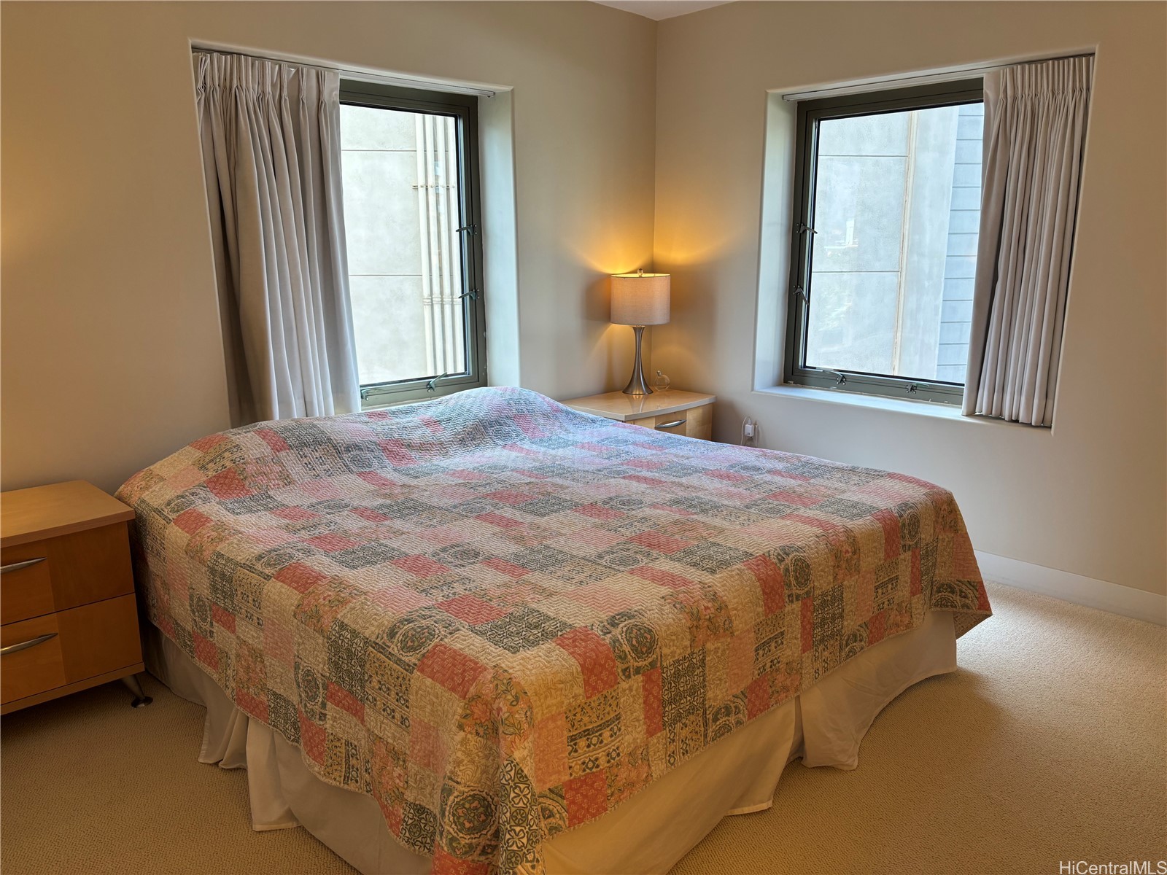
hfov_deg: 67.3
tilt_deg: -13.1
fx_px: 877
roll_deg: +0.8
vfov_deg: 53.1
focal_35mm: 26
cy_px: 438
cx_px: 584
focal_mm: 5.96
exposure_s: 1/120
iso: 50
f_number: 1.6
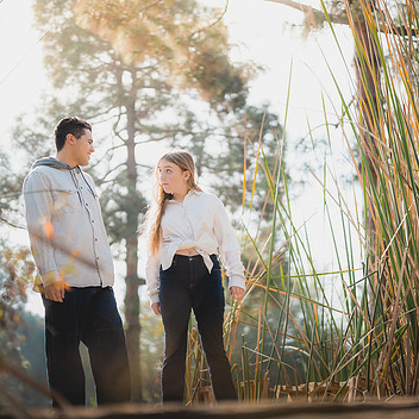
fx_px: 959
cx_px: 217
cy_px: 209
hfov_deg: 24.7
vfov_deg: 24.7
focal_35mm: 70
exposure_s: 1/5000
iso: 250
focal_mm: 50
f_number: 1.4
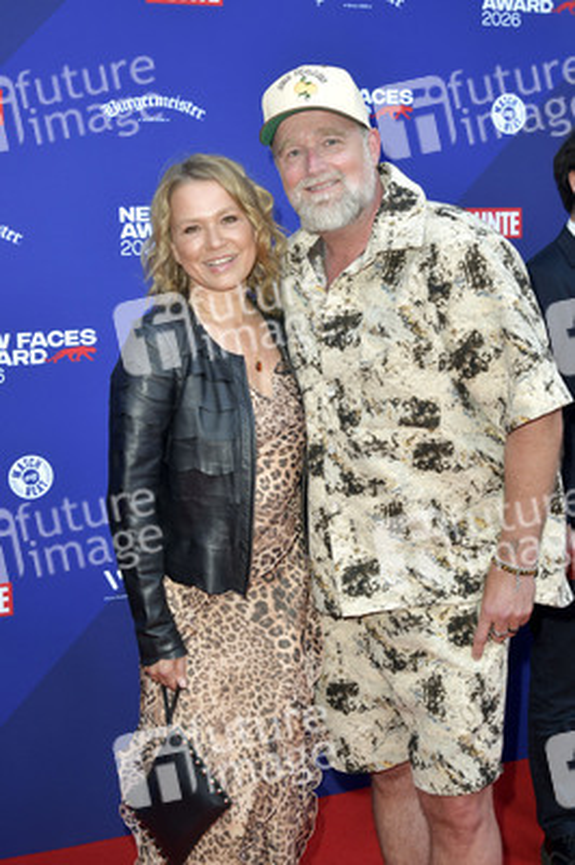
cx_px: 288
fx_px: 1152
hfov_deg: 28.0
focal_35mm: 48
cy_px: 432
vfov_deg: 41.1
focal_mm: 48
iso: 640
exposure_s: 1/200
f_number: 6.3
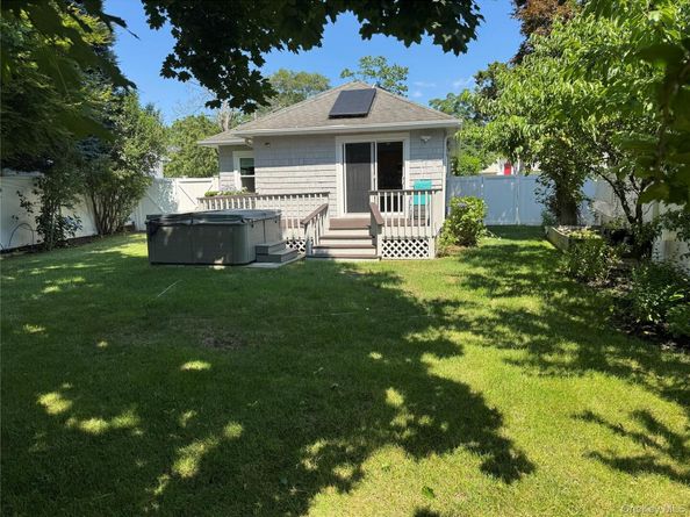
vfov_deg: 56.8
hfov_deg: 71.6
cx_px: 345
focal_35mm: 24
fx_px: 478
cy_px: 258
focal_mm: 6.76
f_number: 1.78
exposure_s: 1/1425
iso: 80
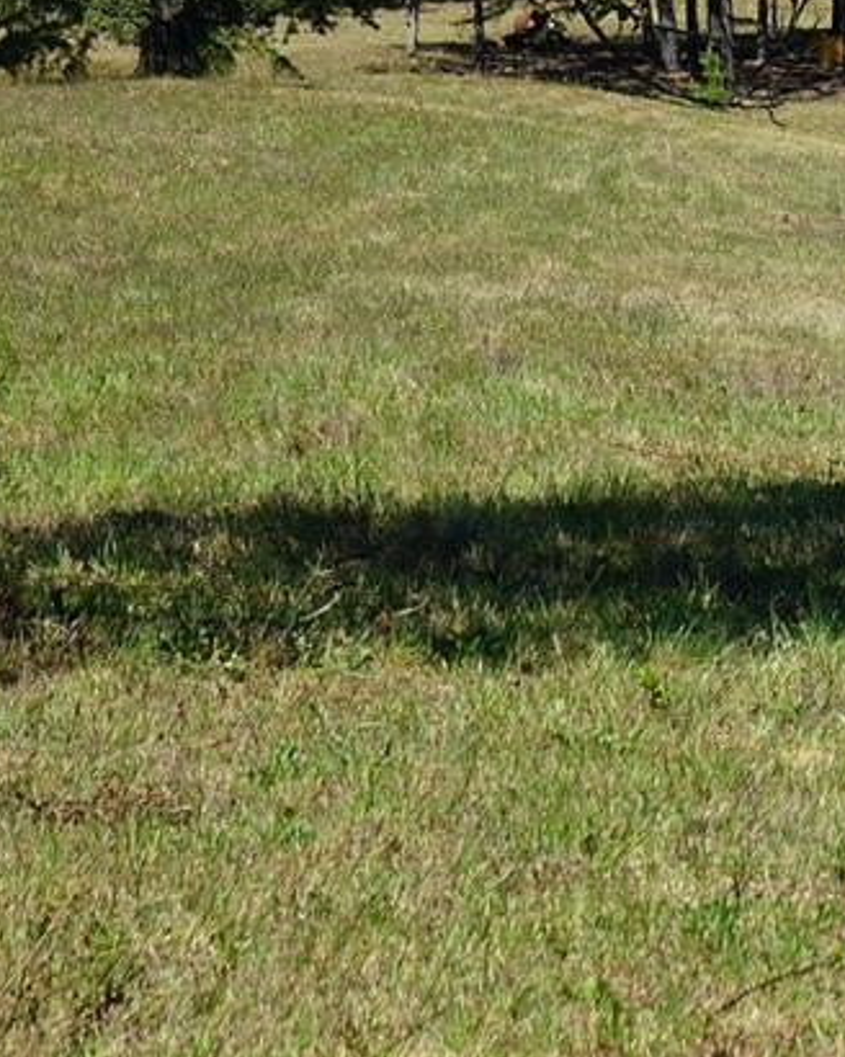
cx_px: 1556
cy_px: -44
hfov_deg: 5.9
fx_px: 8097
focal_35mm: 259
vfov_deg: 7.4
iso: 100
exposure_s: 1/160
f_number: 11
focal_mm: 70
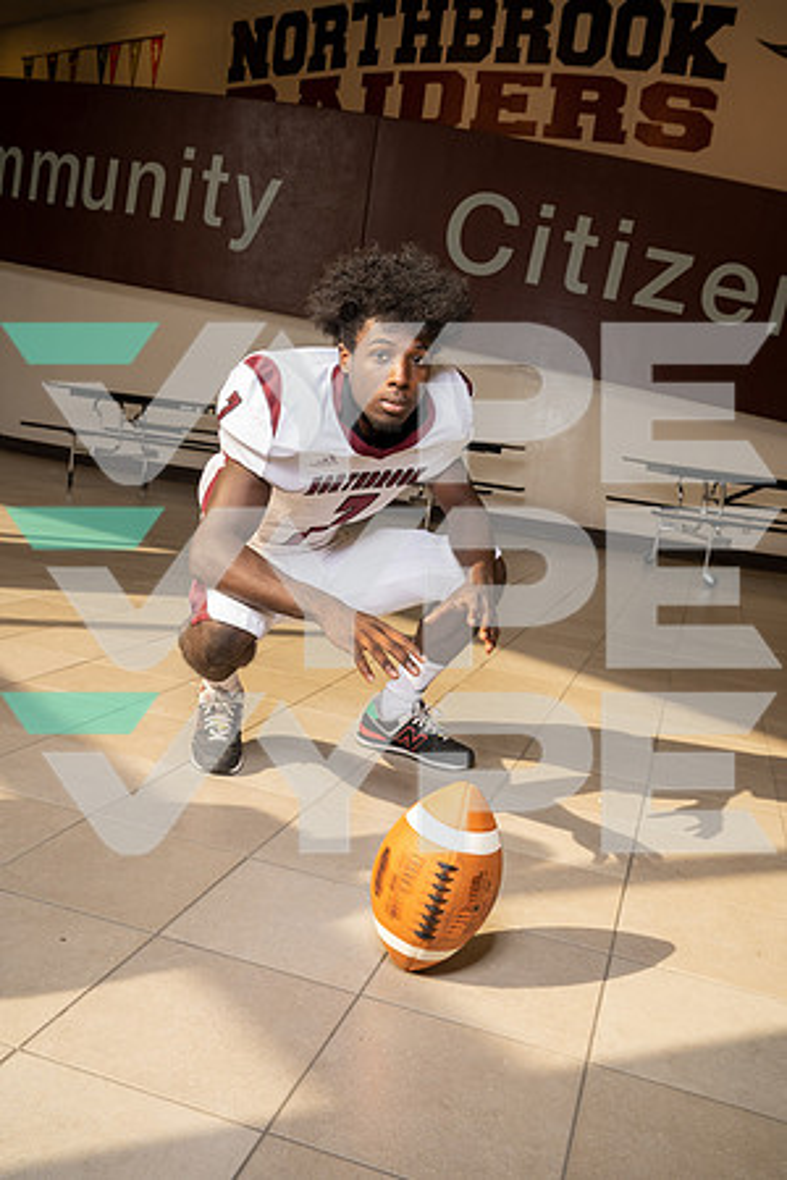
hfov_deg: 42.3
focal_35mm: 31
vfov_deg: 60.3
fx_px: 1016
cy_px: 590
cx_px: 394
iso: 800
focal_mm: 31
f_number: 8
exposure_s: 1/250
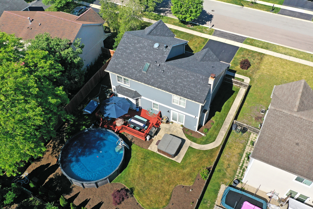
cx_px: 149
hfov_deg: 60.3
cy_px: 113
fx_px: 269
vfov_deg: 42.3
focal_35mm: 31
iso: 100
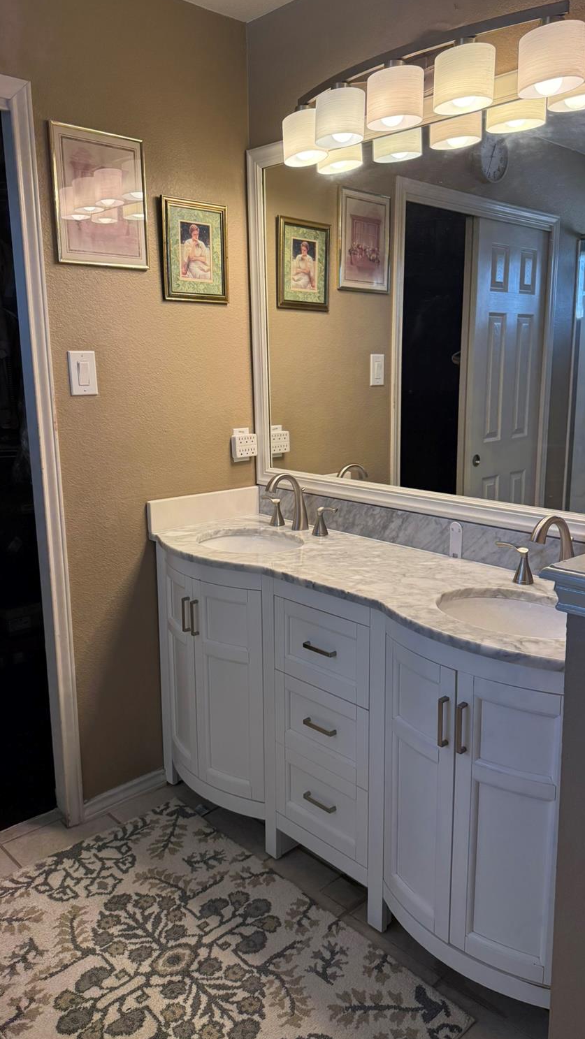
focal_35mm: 27
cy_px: 507
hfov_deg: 42.8
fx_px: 744
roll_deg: +0.2
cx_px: 330
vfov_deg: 69.8
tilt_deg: -9.9
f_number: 1.78
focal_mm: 6.76
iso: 200
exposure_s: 1/193
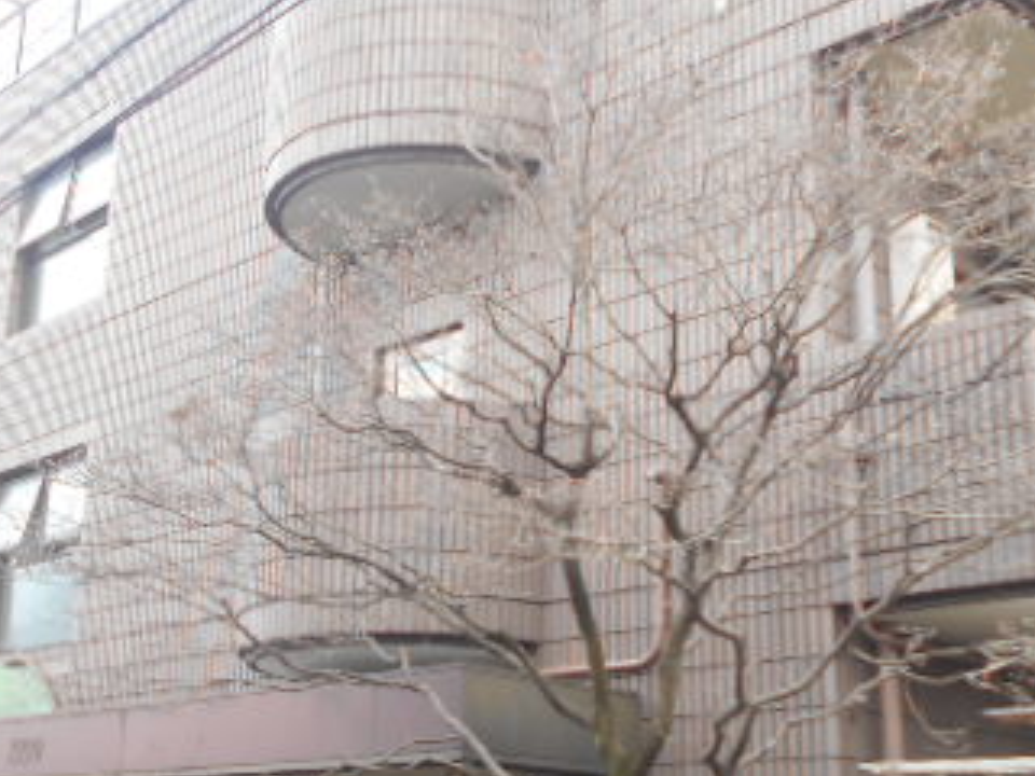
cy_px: 433
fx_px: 1555
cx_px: 362
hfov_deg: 36.5
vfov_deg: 28.0
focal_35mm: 52
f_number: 3.2
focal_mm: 4.6
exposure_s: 1/40
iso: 80
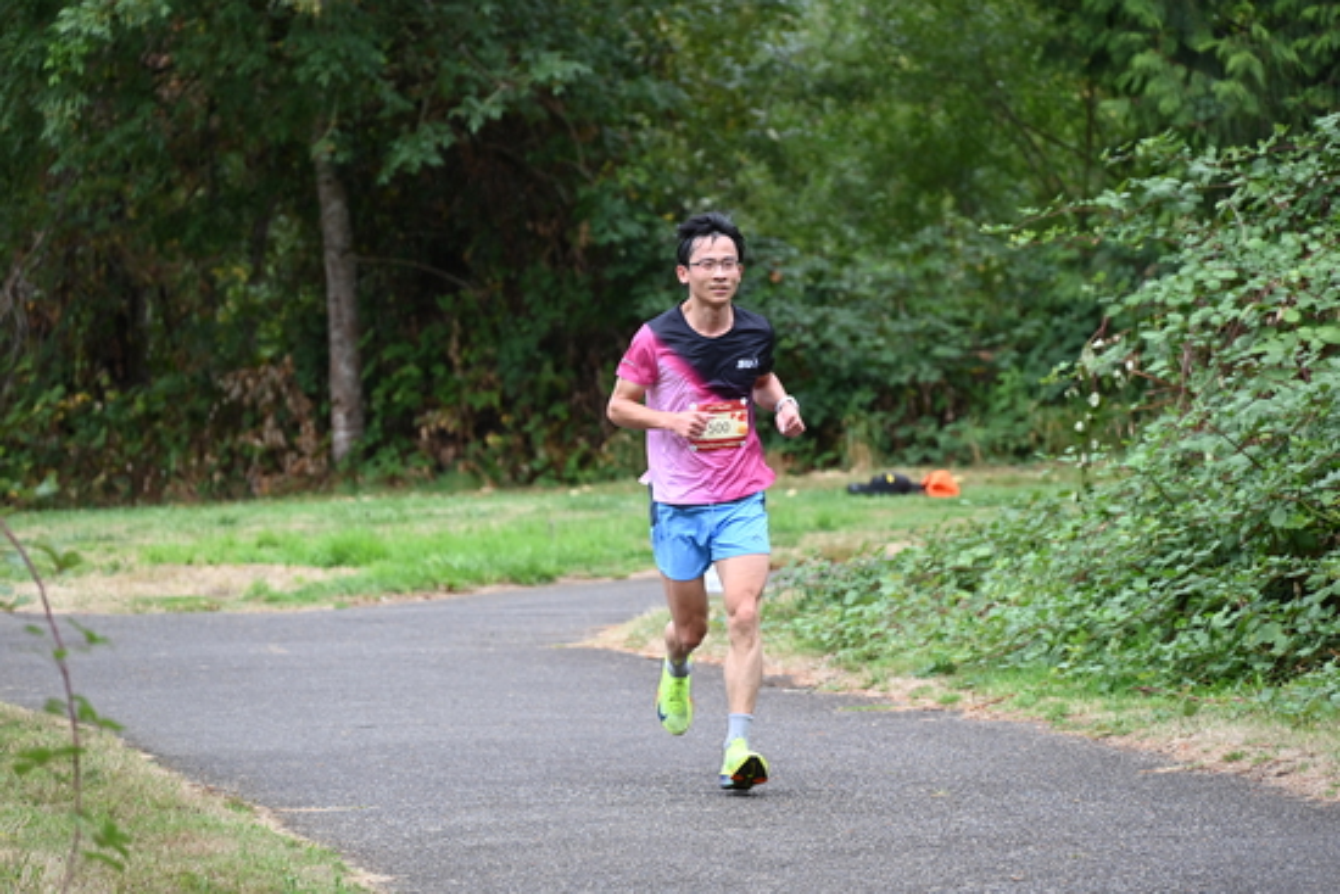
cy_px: 447
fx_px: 7446
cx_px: 670
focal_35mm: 200
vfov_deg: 6.9
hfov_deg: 10.3
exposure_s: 1/250
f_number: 6.3
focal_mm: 200
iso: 800
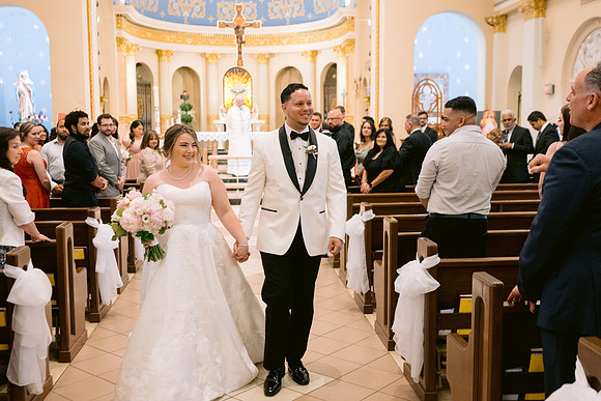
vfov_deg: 33.0
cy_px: 196
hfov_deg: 47.9
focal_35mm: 41
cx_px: 300
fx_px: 676
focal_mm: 35
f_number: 2.8
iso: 1600
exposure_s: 1/160
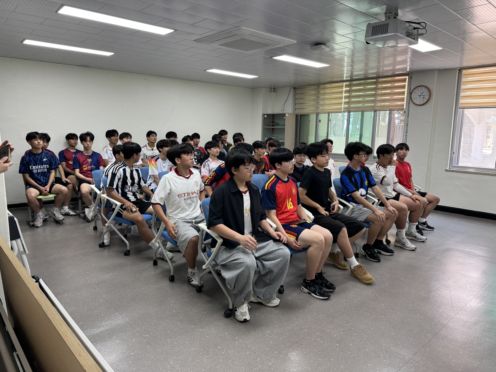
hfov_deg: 71.6
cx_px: 248
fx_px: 344
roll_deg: +0.0
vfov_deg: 56.8
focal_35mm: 24
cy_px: 186
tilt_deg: -8.7
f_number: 1.78
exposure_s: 1/120
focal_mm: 6.76
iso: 160
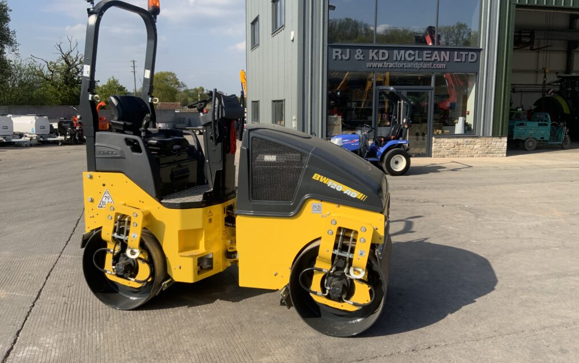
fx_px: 489
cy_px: 170
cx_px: 288
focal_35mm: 31
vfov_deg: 40.6
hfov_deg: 61.2
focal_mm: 3
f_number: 1.8
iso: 16
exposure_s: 1/1912
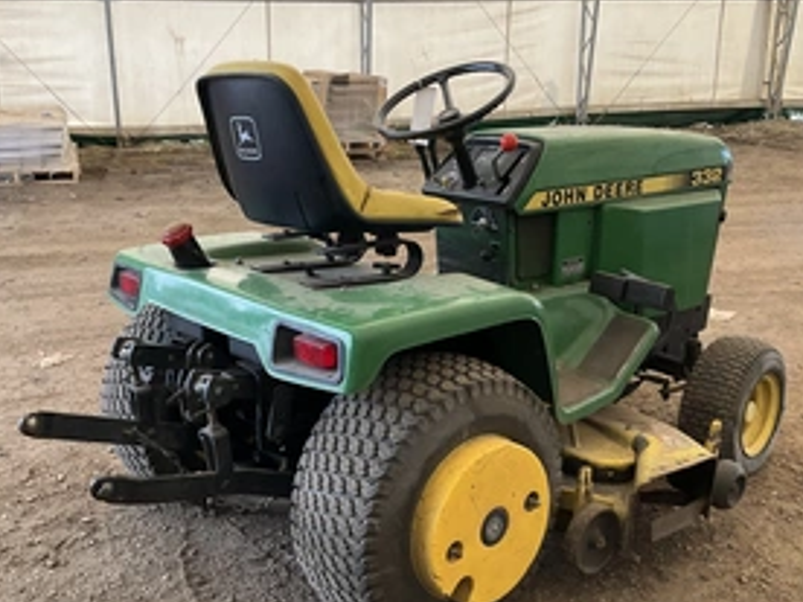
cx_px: 355
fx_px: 974
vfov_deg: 34.3
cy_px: 337
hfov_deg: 44.7
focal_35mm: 42
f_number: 1.8
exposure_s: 1/122
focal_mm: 3
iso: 25
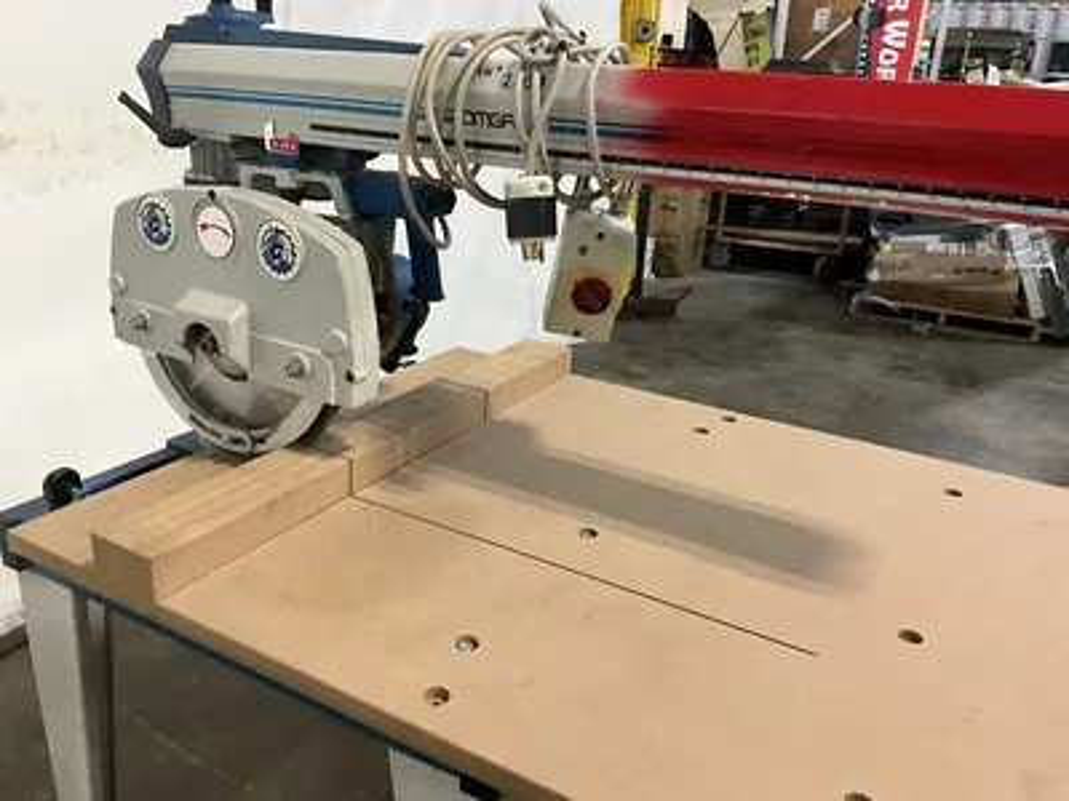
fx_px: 896
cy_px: 400
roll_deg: -0.3
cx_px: 534
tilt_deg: -21.1
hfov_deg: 61.7
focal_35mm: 29
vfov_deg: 48.2
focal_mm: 3
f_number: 1.8
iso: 320
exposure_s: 1/55
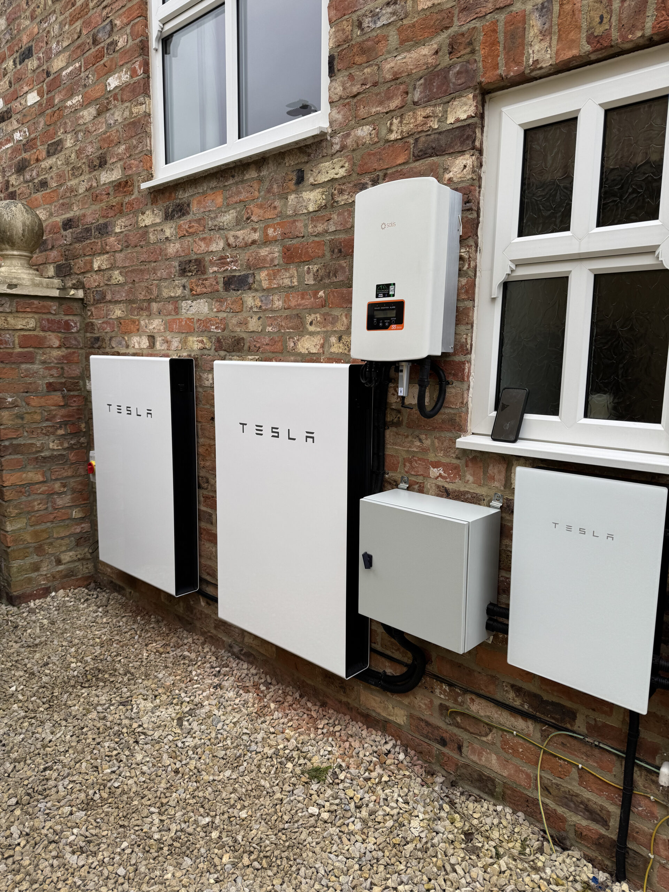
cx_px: 334
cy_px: 446
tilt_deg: -8.8
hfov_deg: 56.8
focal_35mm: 24
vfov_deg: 71.6
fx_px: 618
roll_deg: +0.0
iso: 80
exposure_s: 1/678
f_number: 1.78
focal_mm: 6.76
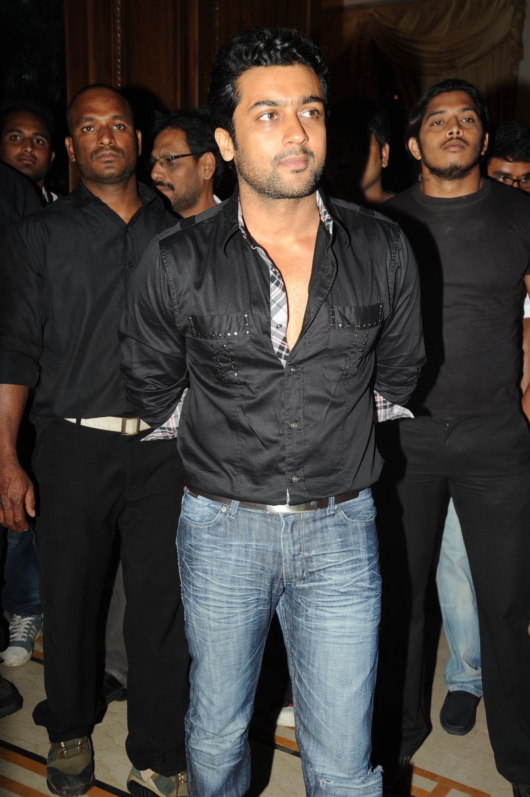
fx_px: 995
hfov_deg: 29.8
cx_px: 265
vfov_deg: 43.6
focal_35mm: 45
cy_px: 398
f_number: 6.3
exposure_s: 1/125
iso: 200
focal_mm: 45
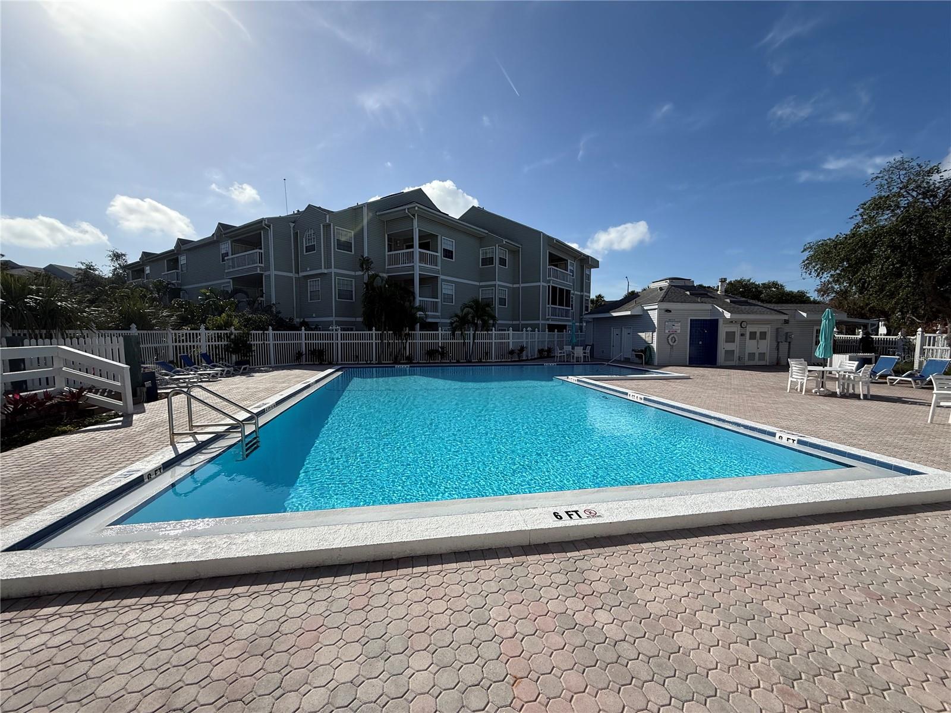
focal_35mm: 14
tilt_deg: -1.7
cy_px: 356
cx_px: 476
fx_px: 385
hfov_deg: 102.1
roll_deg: -0.4
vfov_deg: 85.7
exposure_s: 1/3460
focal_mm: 2.22
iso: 50
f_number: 2.2
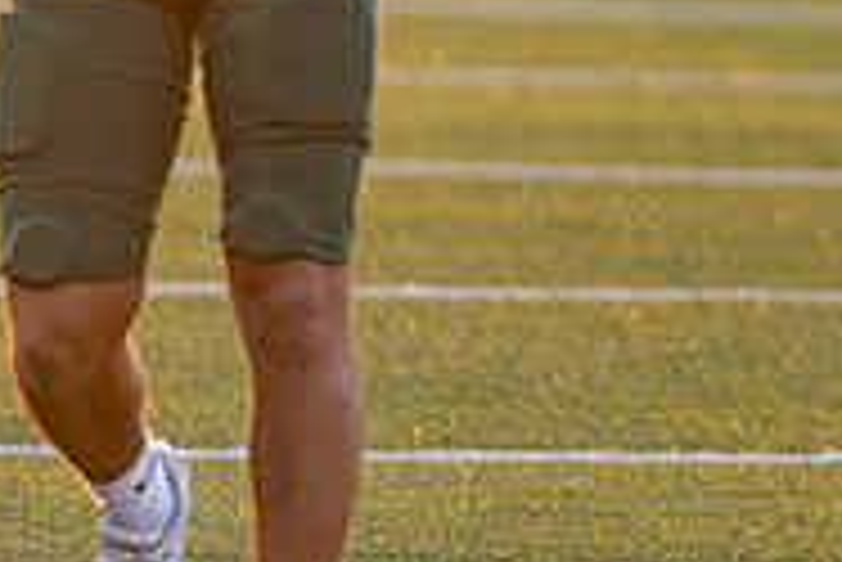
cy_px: -399
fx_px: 19170
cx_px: 1413
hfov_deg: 2.5
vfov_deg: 1.7
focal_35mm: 819
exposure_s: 1/320
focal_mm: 200
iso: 160
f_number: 2.8
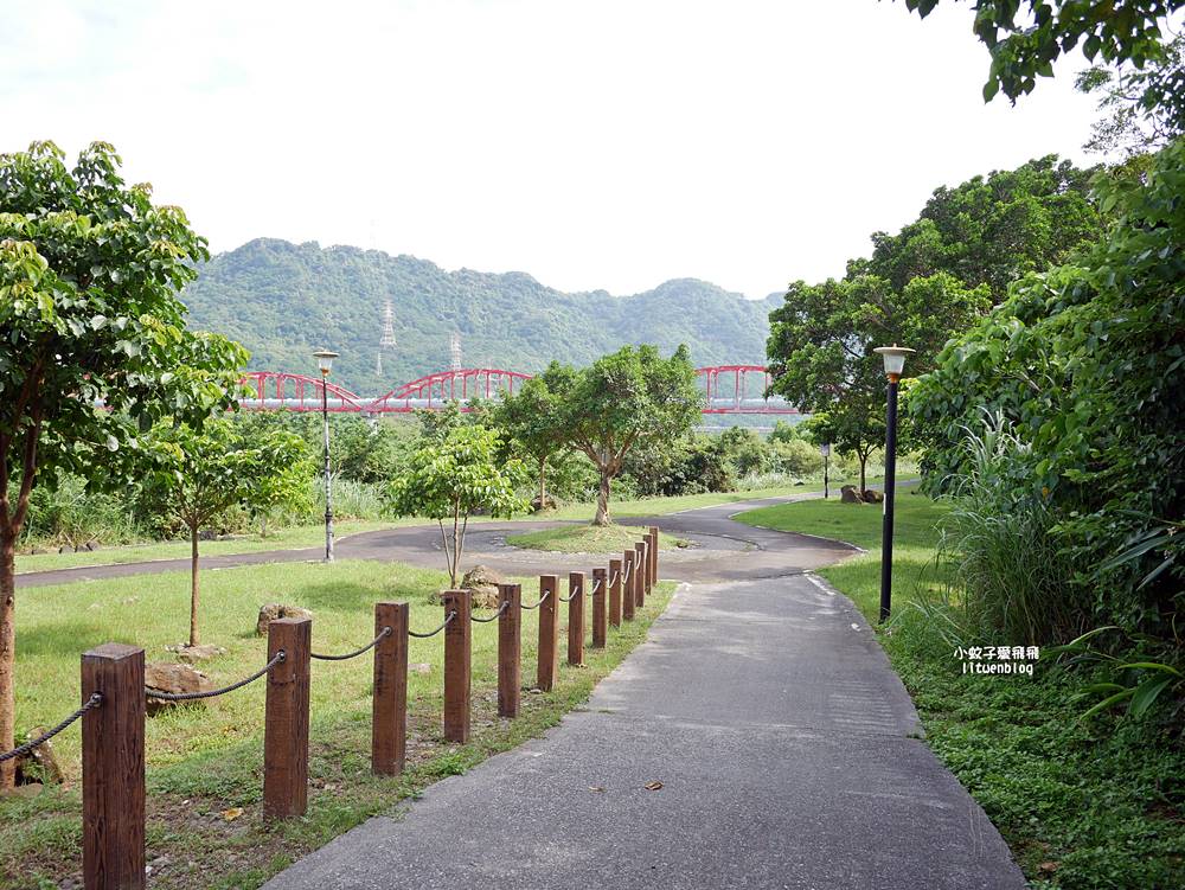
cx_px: 592
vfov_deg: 49.8
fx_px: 959
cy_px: 445
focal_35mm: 28
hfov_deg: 63.4
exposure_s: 1/640
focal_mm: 14
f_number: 3.2
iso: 200
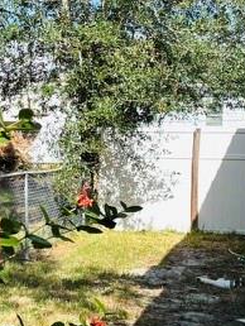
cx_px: 99
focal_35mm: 103
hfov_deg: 14.4
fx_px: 970
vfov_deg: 19.0
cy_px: 201
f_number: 1.6
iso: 50
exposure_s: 1/1751
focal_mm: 5.96
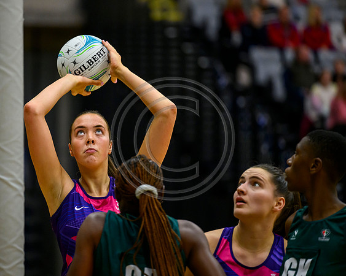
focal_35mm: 249
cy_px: 126
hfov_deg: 7.8
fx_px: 2547
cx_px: 120
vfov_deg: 6.2
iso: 4000
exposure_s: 1/1000
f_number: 2.8
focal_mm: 200
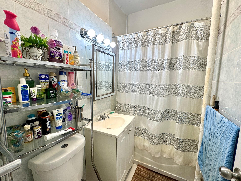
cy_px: 91
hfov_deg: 98.2
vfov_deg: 81.8
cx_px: 122
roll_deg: -0.9
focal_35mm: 15
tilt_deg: -7.1
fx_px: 104
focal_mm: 2.22
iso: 100
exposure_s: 1/120
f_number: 2.2
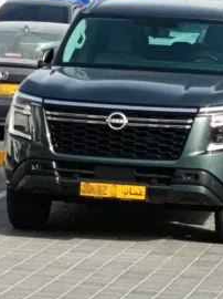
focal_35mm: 221
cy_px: 124
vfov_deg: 9.0
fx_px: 1901
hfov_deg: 6.7
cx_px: 145
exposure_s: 1/247
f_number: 1.75
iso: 100
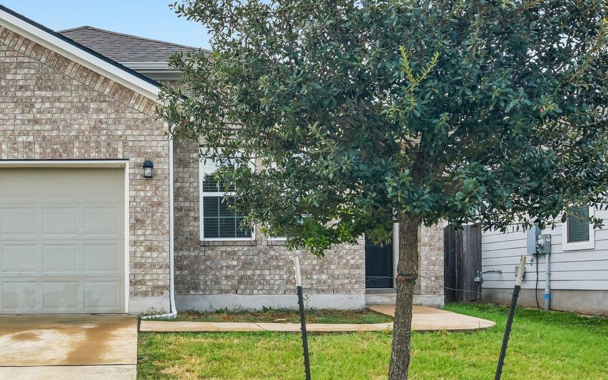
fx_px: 779
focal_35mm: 47
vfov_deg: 27.1
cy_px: 275
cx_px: 155
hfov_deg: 41.4
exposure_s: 1/200
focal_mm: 22
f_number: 8
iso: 100
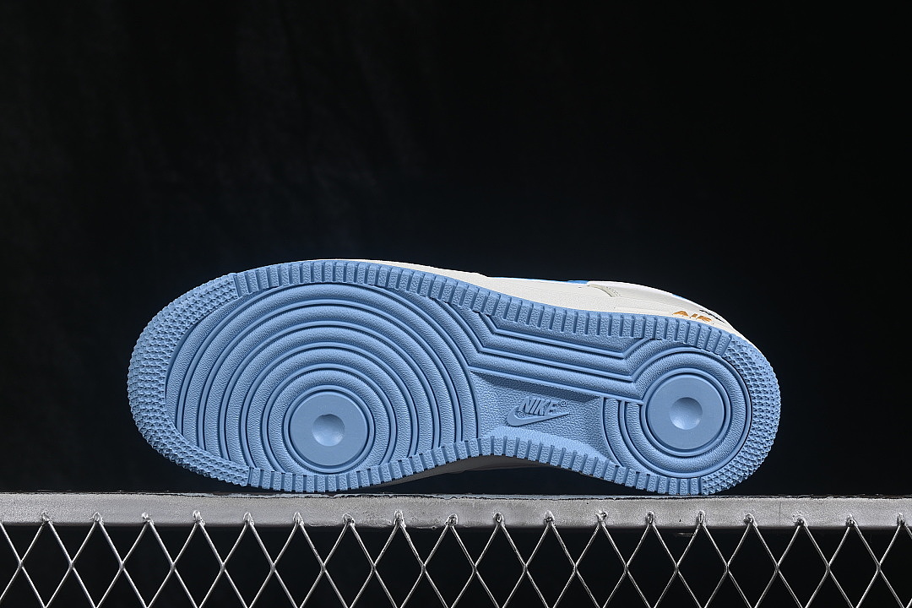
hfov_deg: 27.0
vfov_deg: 18.2
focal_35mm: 75
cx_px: 456
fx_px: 1900
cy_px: 304
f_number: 8
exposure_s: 1/80
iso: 160
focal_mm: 50
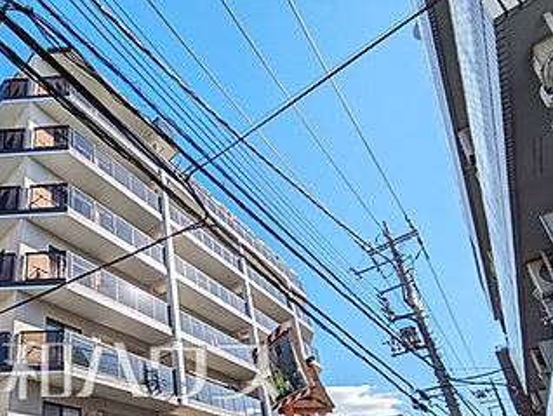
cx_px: 104
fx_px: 400
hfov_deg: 62.9
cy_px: 369
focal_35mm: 25
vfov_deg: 49.4
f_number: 2.2
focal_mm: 1.83
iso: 43
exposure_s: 1/1751
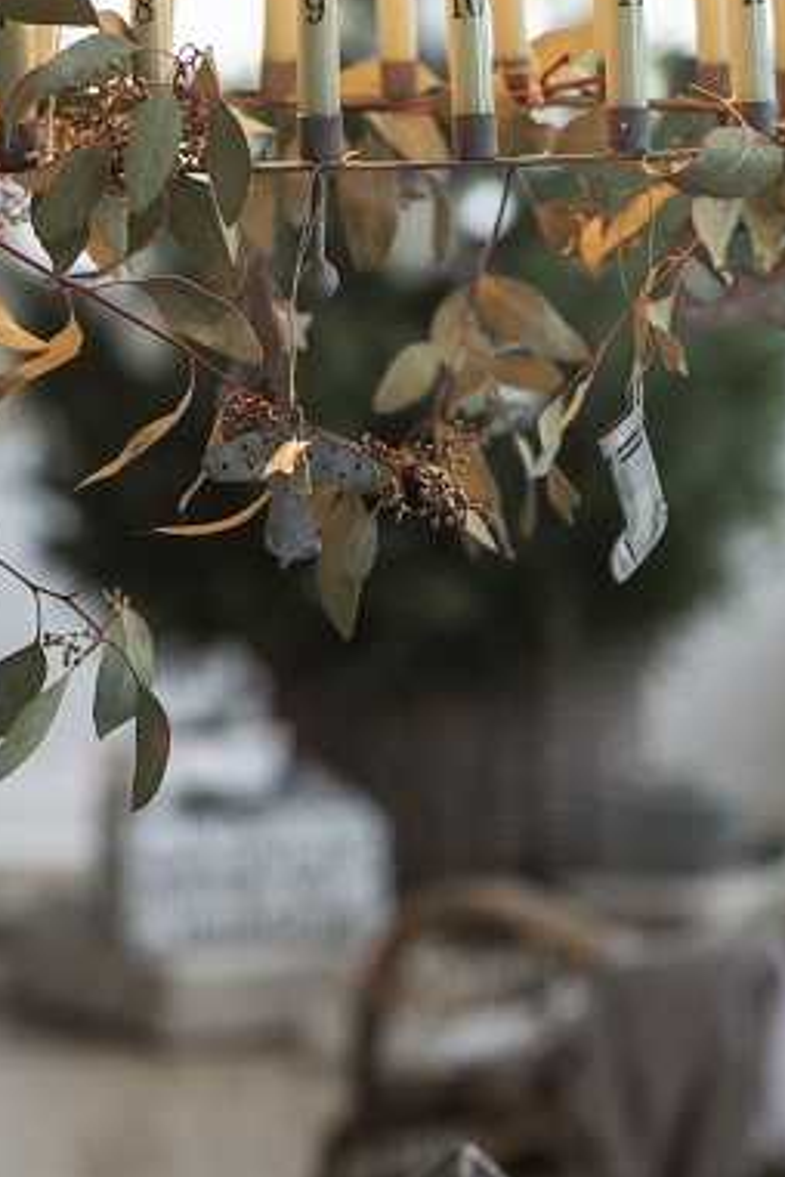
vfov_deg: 8.8
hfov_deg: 5.9
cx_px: 456
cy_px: 226
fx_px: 7653
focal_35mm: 234
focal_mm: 105
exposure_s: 1/10
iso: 320
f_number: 6.3
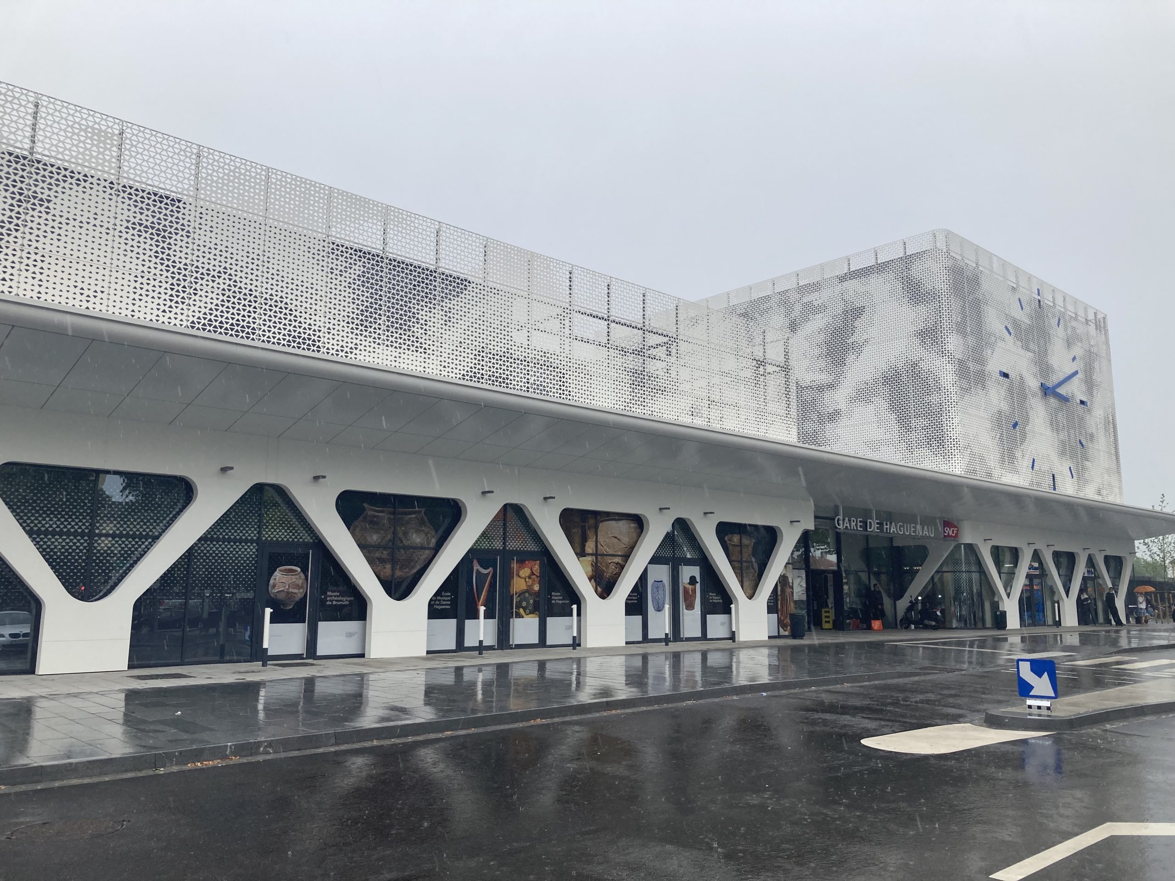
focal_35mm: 28
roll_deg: -0.8
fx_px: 950
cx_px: 588
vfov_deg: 49.7
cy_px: 440
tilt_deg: +11.7
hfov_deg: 63.4
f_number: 1.8
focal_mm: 3.99
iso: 20
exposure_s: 1/500
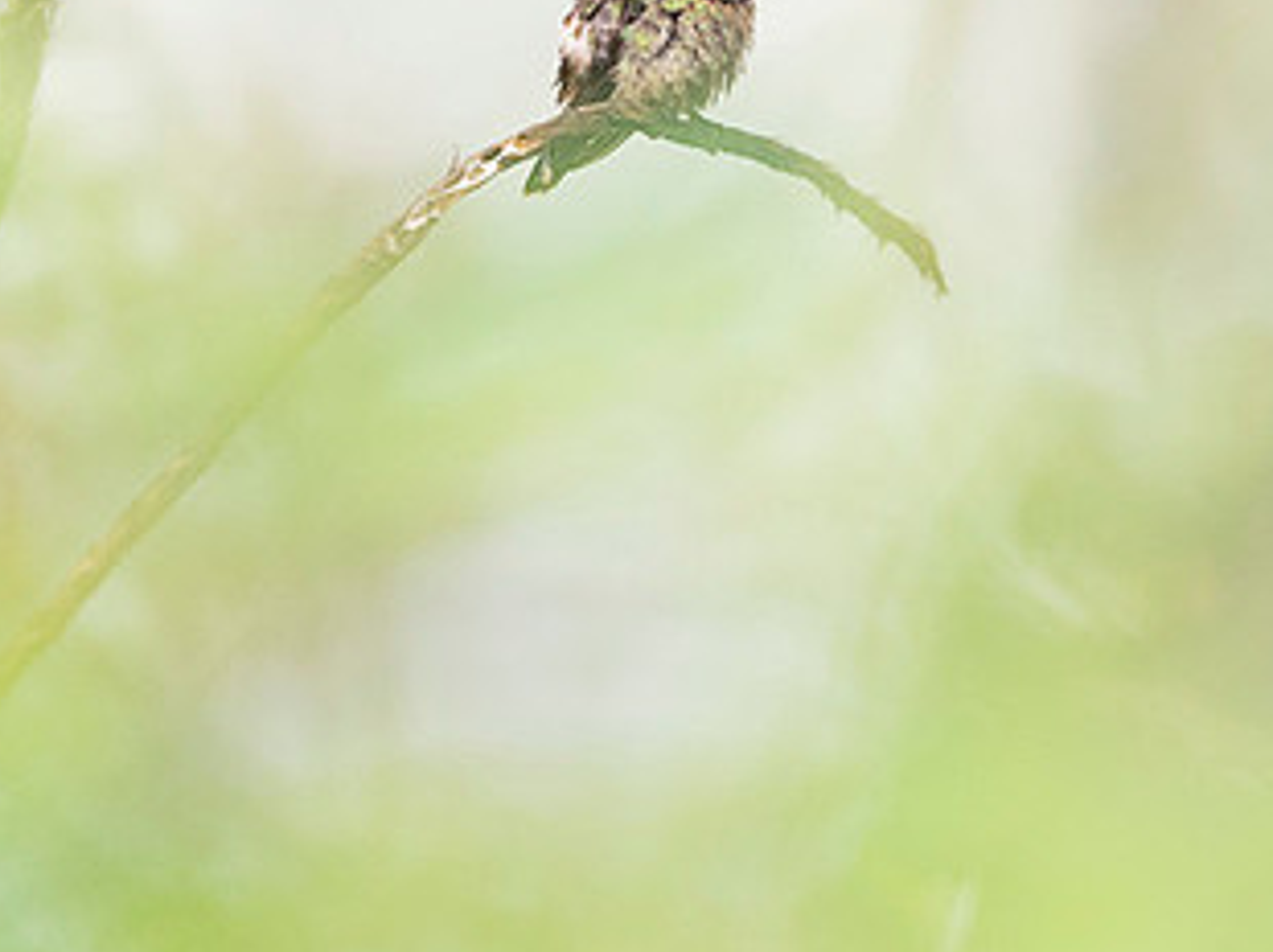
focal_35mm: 1295
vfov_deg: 1.1
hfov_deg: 1.5
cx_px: 694
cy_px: -74
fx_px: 47587
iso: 2500
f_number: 4
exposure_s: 1/1600
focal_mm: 500
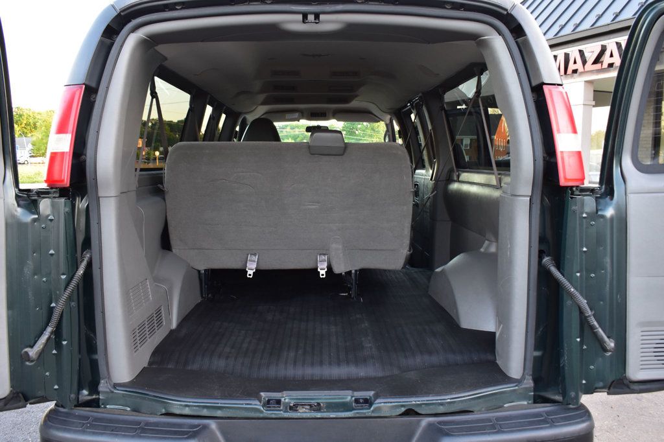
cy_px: 221
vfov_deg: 41.7
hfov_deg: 59.5
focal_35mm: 32
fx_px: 581
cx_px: 332
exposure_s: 1/15
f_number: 6.3
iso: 450
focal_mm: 21
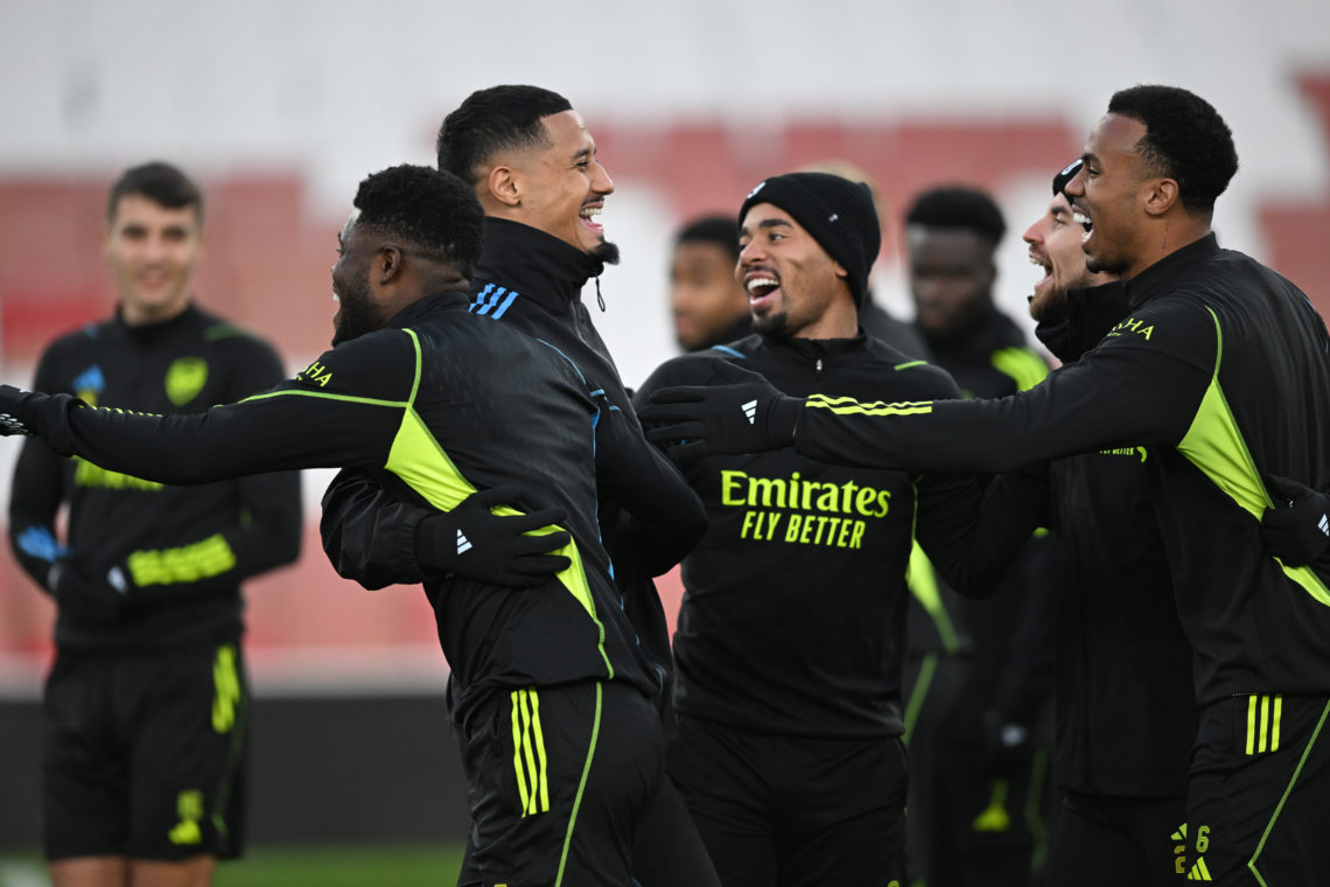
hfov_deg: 5.2
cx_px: 665
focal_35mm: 400
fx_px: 14777
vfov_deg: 3.4
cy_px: 444
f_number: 2.8
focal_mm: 400
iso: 1600
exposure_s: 1/1600
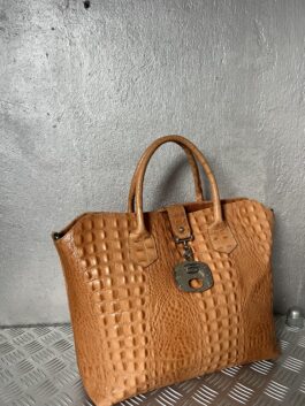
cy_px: 203
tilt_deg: -13.1
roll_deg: +0.4
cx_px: 152
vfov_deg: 67.3
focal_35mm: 26
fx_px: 305
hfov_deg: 53.1
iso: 125
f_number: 1.5
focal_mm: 5.7
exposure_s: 1/89
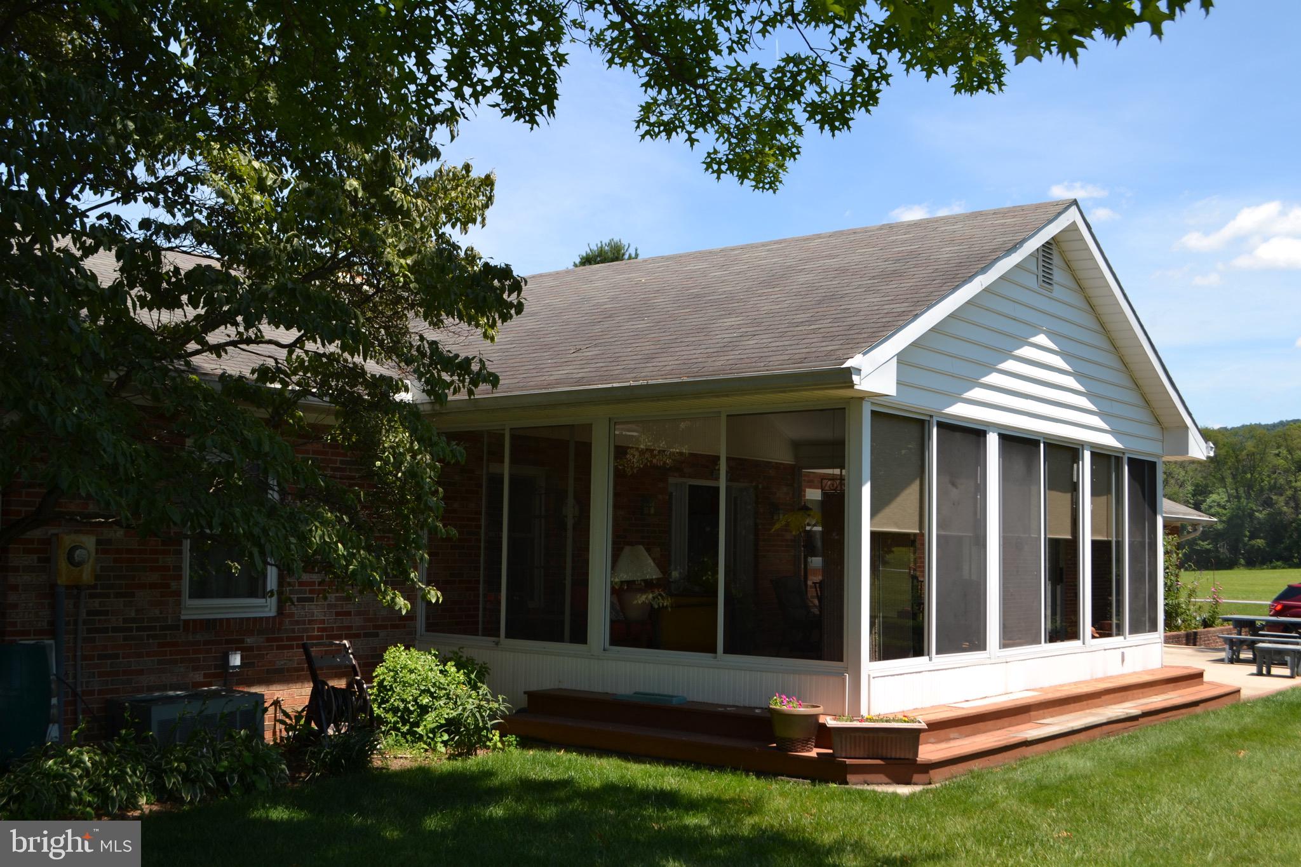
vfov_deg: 36.9
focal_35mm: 36
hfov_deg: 53.1
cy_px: 434
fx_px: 1301
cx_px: 650
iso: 100
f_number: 6.3
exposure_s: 1/200
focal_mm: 24
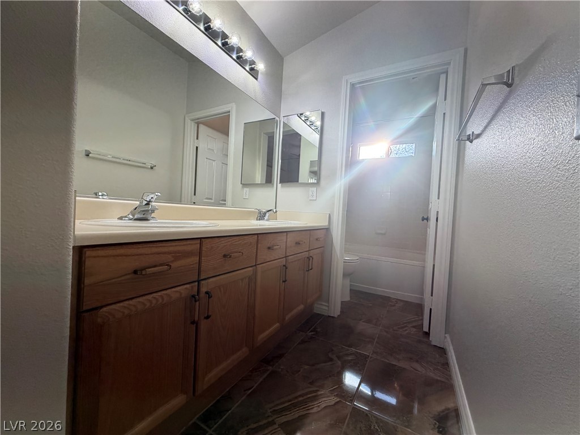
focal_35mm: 14
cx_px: 290
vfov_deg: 85.7
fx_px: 235
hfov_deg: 102.1
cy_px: 218
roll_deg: -3.1
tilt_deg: -0.6
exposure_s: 1/120
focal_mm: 2.22
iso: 80
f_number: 2.2
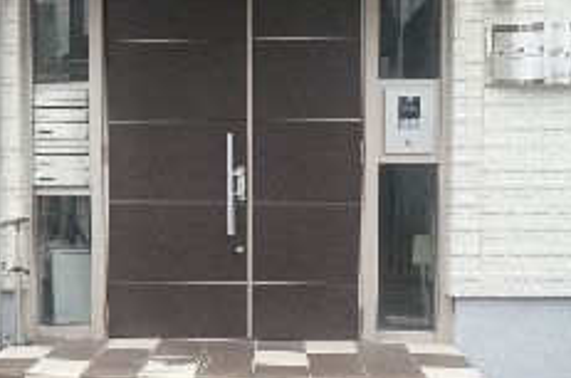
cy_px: 229
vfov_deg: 25.8
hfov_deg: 38.0
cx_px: 213
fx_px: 823
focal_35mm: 52
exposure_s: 1/500
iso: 1600
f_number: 9
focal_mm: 16
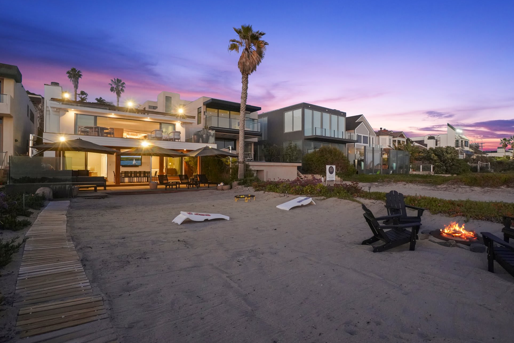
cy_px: 166
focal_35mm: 17
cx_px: 269
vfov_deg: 70.4
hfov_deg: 93.2
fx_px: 243
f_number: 9
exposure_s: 1/30
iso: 12800
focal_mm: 16
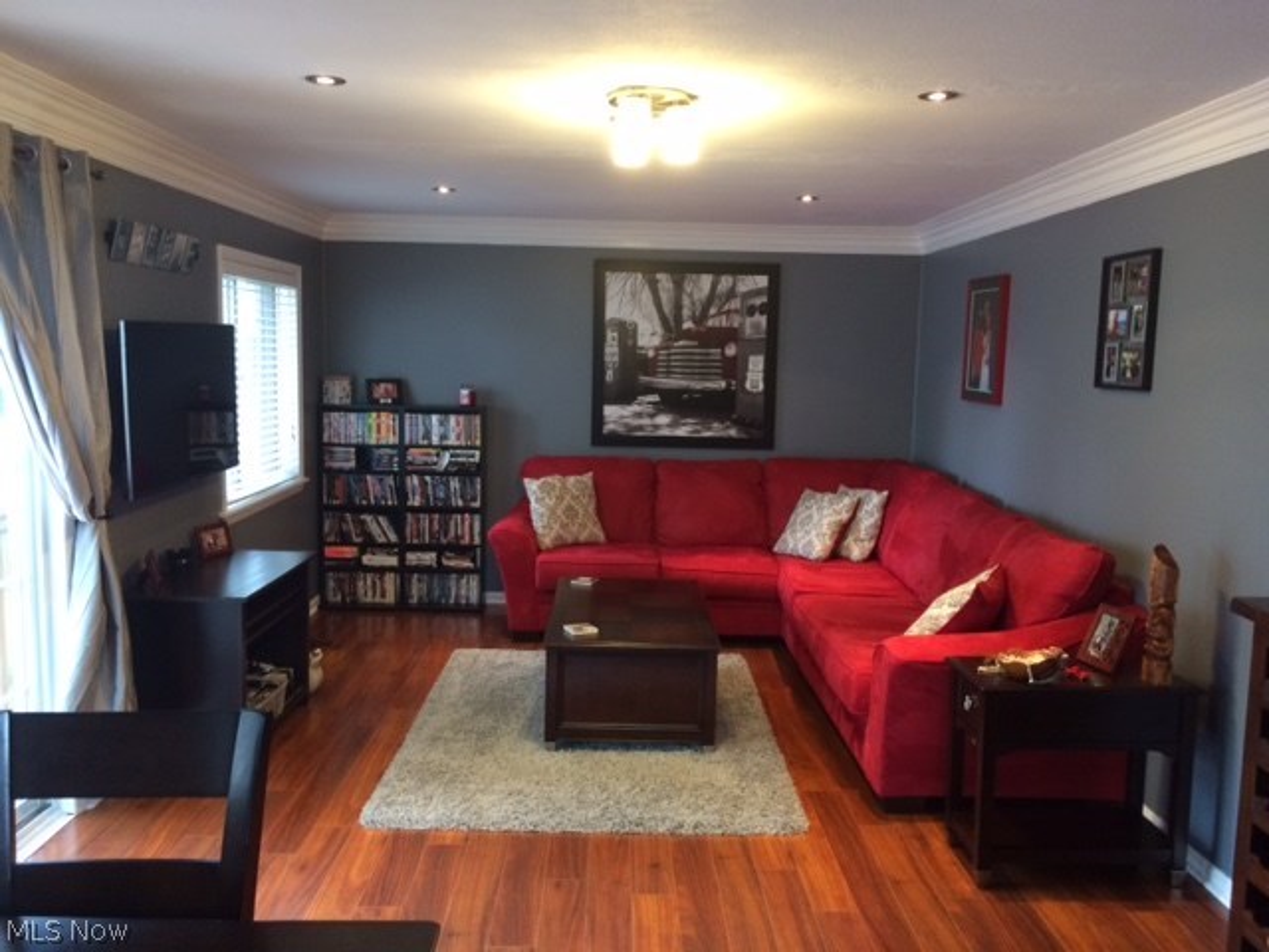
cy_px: 476
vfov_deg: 48.2
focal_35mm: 29
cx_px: 634
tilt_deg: -8.6
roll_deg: -0.1
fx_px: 1063
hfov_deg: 61.7
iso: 160
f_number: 2.2
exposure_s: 1/30
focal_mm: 4.15
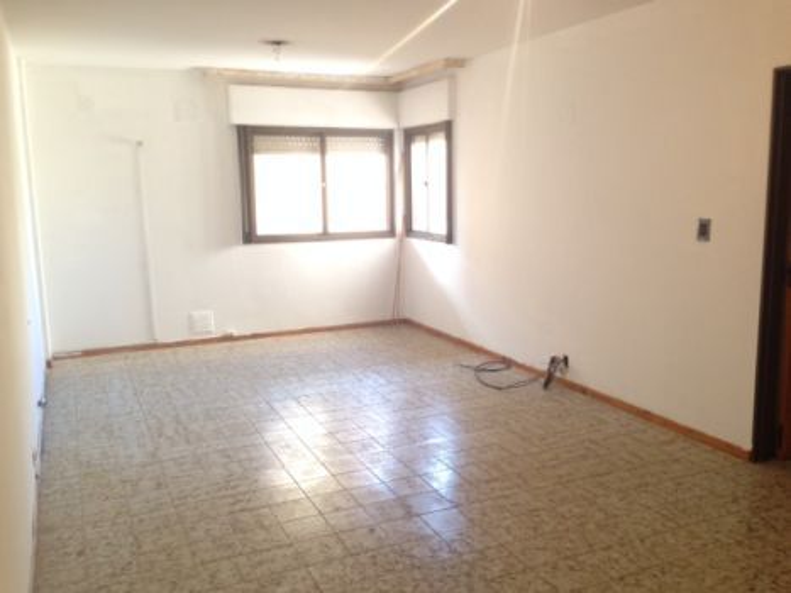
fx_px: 754
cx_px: 396
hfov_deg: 55.4
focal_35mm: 33
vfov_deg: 42.9
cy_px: 296
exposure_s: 1/20
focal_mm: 4.12
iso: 160
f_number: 2.4
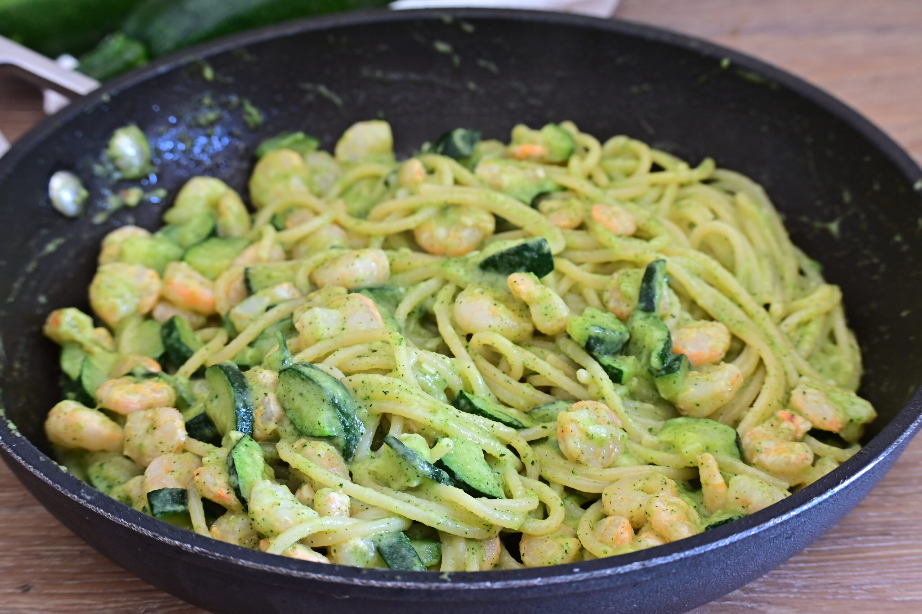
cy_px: 307
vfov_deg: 16.2
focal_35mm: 84
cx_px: 461
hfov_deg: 24.2
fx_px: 2150
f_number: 7.1
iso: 200
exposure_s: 1/10
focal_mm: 56
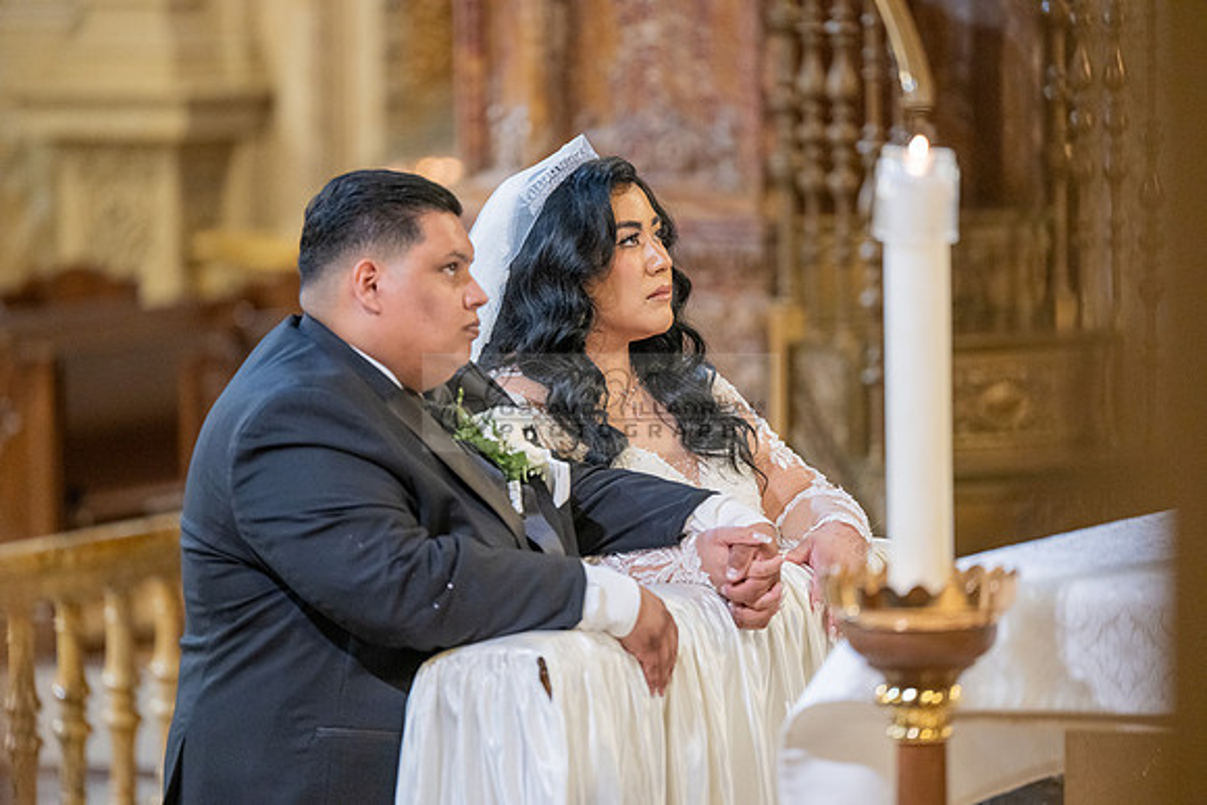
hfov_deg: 10.3
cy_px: 402
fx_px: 6707
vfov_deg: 6.9
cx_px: 604
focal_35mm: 200
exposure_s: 1/100
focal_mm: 200
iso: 2000
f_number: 2.8
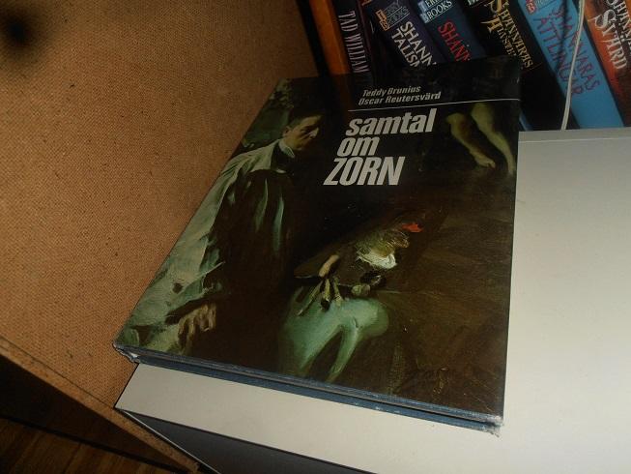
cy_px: 237
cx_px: 316
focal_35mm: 24
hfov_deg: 71.6
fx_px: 438
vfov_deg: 56.8
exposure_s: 1/30
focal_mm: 4.2
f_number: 3
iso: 125
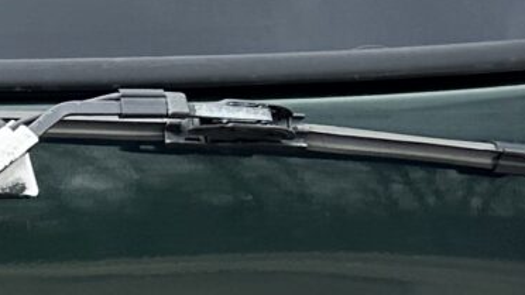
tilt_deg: -8.6
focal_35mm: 180
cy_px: 306
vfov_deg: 6.7
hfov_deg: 10.0
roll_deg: +2.8
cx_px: -843
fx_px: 2505
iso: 80
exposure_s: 1/1357
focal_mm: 6.86
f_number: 1.78
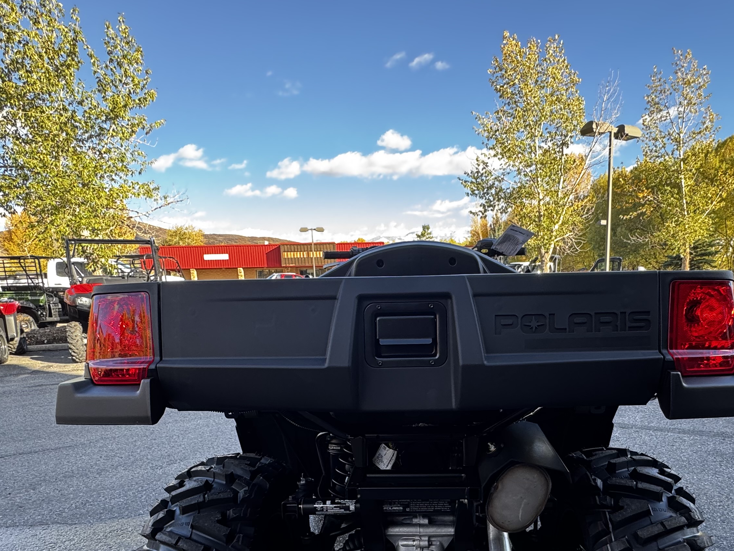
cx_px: 418
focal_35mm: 25
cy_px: 408
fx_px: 530
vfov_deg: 52.6
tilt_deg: -15.3
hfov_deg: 69.1
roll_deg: +1.5
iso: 50
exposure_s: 1/99
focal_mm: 2.22
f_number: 2.2
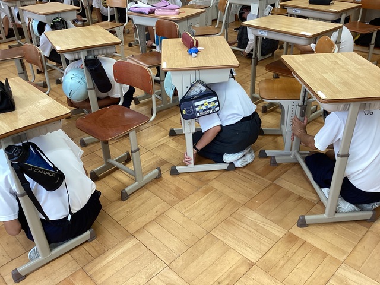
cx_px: 190
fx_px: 340
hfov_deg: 58.4
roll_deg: +1.8
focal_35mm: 31
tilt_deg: -32.2
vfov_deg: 45.4
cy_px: 142
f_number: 2.4
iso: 64
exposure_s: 1/60
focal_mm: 3.3
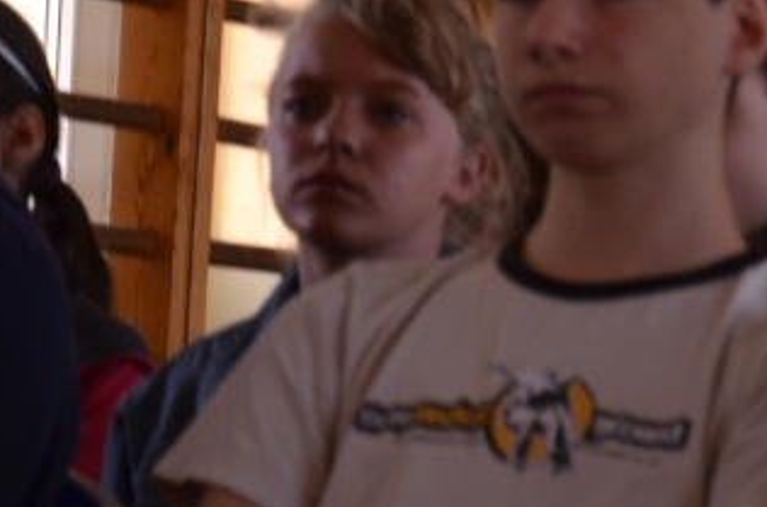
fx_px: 6822
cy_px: 160
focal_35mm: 321
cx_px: 779
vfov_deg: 4.3
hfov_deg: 6.4
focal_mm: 66
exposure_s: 1/60
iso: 560
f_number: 5.3
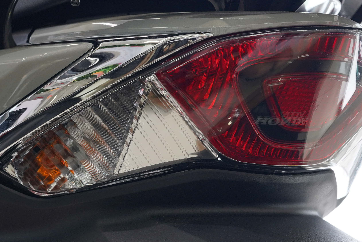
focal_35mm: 123
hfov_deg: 16.6
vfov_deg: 11.1
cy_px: 68
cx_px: 227
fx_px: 1237
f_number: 7.1
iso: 800
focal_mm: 53
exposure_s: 1/40
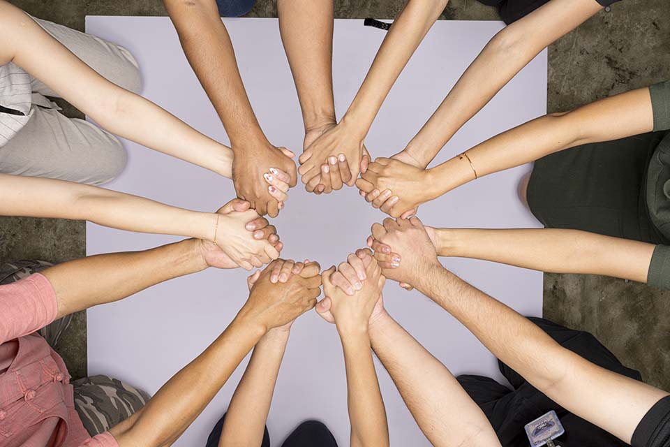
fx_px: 633
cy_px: 224
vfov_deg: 38.9
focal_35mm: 34
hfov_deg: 55.8
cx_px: 335
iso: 64
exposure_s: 1/200
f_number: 7.1
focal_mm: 34
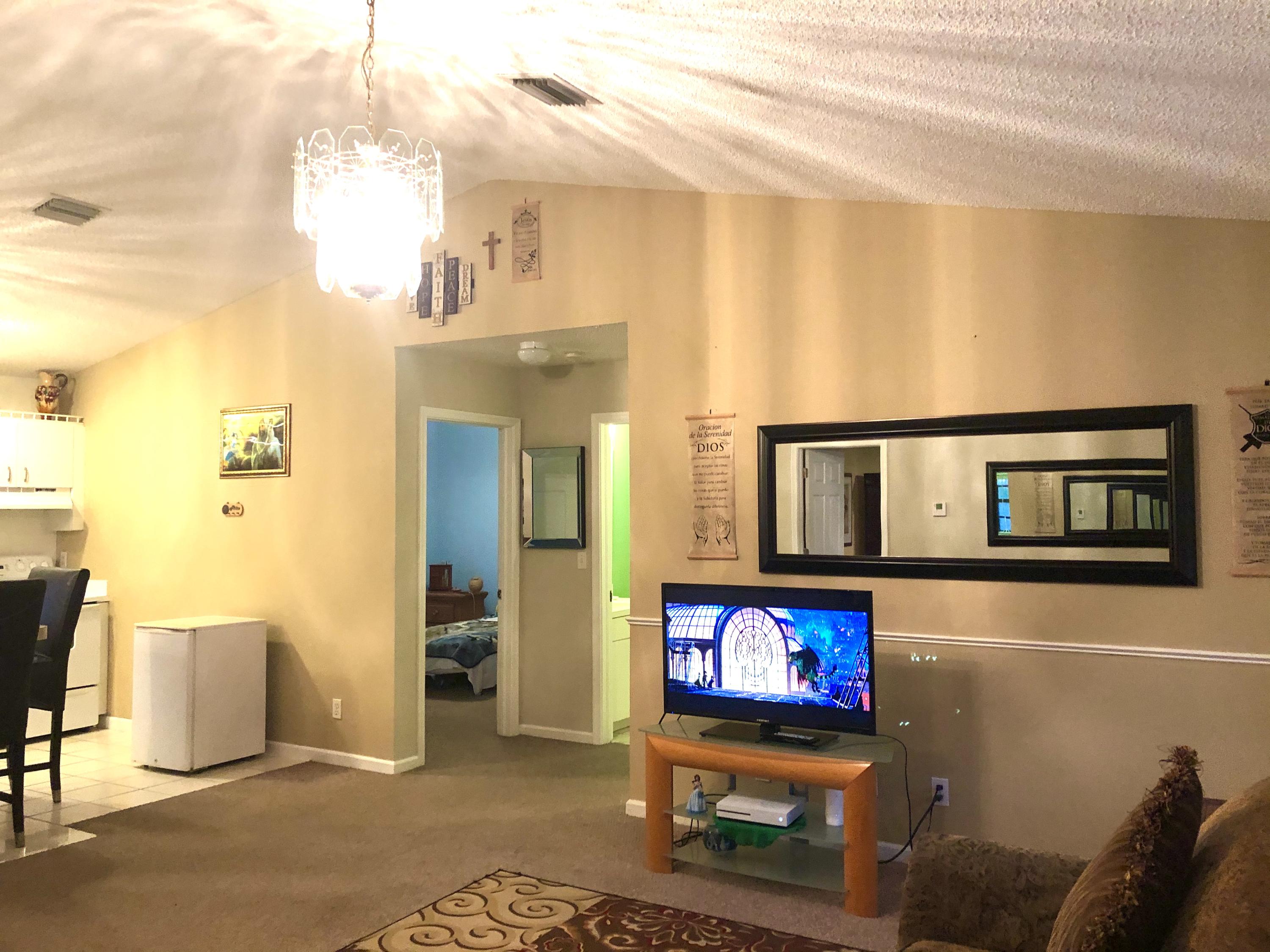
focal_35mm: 28
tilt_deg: +8.5
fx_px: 1027
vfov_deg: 49.7
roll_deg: -1.1
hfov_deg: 63.4
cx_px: 635
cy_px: 476
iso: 80
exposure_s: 1/15
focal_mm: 4
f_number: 1.8
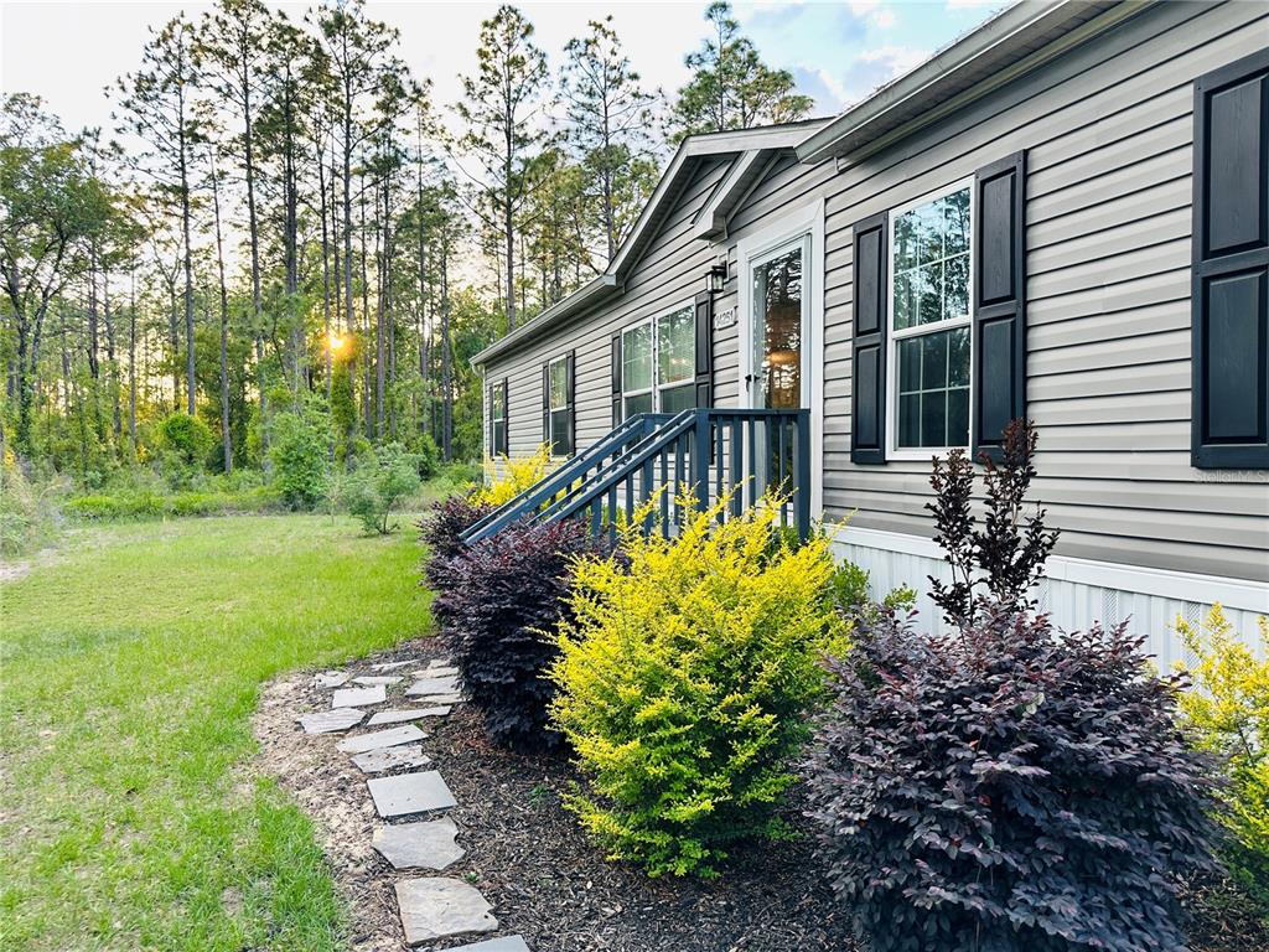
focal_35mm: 24
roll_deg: +0.1
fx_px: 880
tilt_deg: -1.1
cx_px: 634
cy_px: 476
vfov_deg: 56.8
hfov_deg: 71.6
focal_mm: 6.86
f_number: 1.78
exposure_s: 1/172
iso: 80
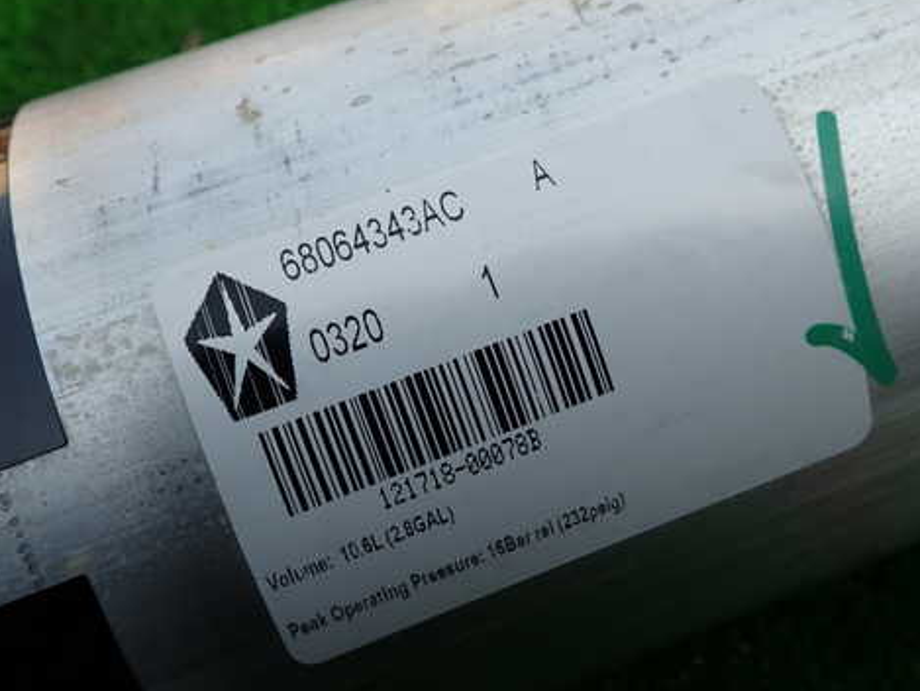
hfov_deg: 56.8
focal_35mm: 32
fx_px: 851
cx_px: 447
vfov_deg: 44.1
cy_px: 320
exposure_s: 1/500
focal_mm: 4.5
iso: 100
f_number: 2.8
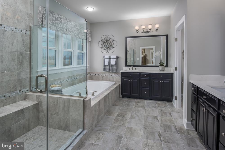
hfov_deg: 86.9
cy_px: 75
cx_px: 112
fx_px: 119
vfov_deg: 64.6
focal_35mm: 19
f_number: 9
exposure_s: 1/250
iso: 320
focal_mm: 19
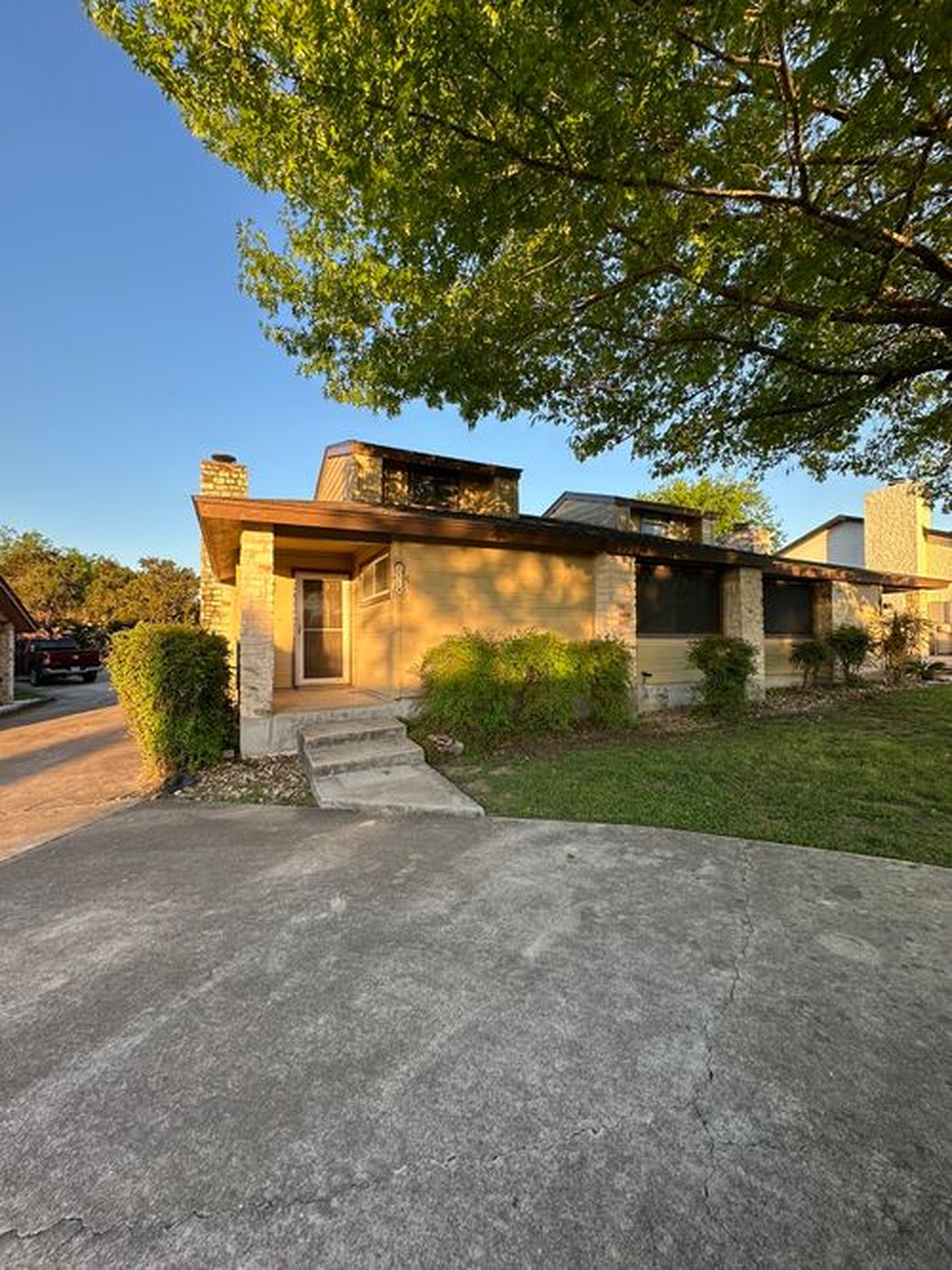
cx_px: 476
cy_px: 635
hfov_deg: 85.7
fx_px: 514
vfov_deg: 102.1
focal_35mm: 14
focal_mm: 2.22
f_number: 2.2
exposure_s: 1/237
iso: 40
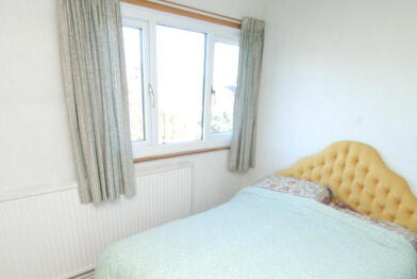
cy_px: 214
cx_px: 204
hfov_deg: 71.5
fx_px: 290
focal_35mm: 25
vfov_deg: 49.1
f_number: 4
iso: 200
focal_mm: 10
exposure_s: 1/60
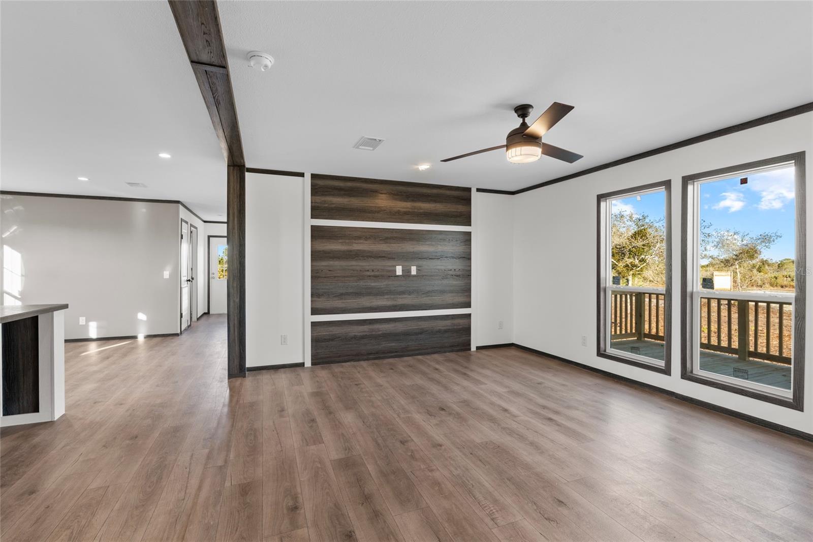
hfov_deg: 96.7
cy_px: 271
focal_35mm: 16
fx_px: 361
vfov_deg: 73.7
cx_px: 406
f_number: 8
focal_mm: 16
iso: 400
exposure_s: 1/4
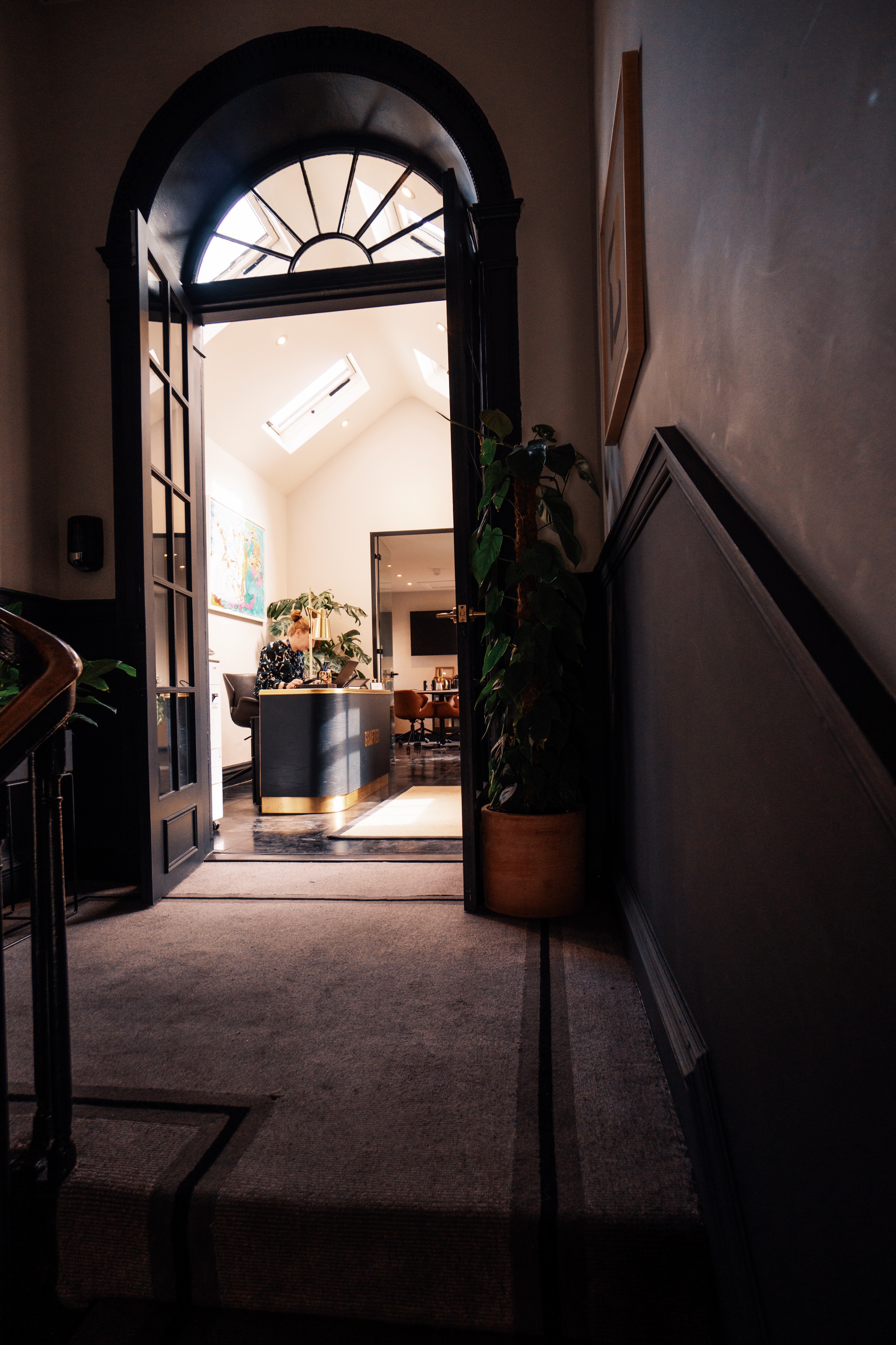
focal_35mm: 20
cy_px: 672
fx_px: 728
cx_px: 448
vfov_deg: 85.4
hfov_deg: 63.2
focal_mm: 13
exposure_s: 1/100
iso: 500
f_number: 4
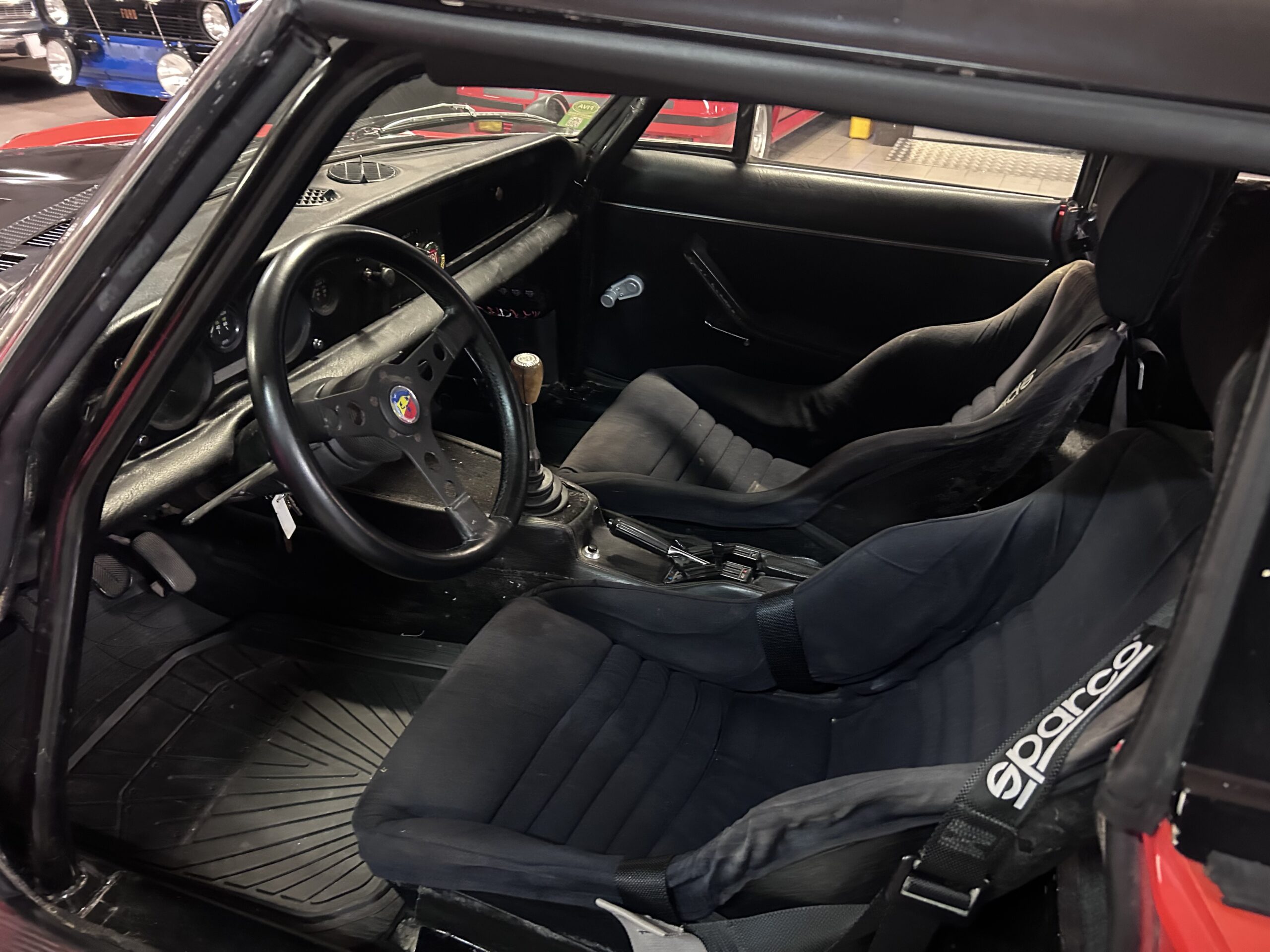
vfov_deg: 53.1
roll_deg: -2.7
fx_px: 954
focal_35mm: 26
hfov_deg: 67.3
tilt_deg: -28.8
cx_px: 635
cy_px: 476
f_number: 1.5
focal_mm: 5.7
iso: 1000
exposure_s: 1/25
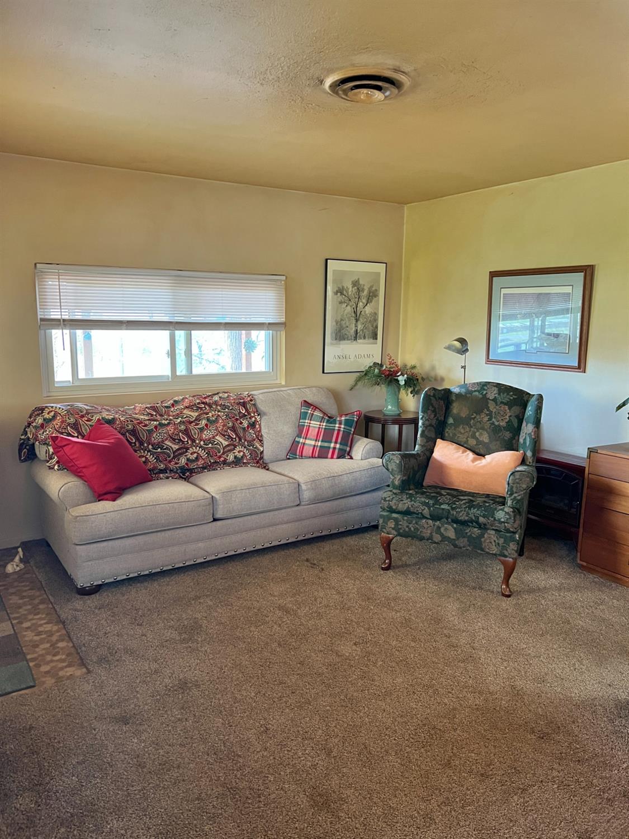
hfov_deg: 53.1
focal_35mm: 26
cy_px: 420
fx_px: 630
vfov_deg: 67.3
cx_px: 314
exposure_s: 1/40
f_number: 1.5
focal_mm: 5.7
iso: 500
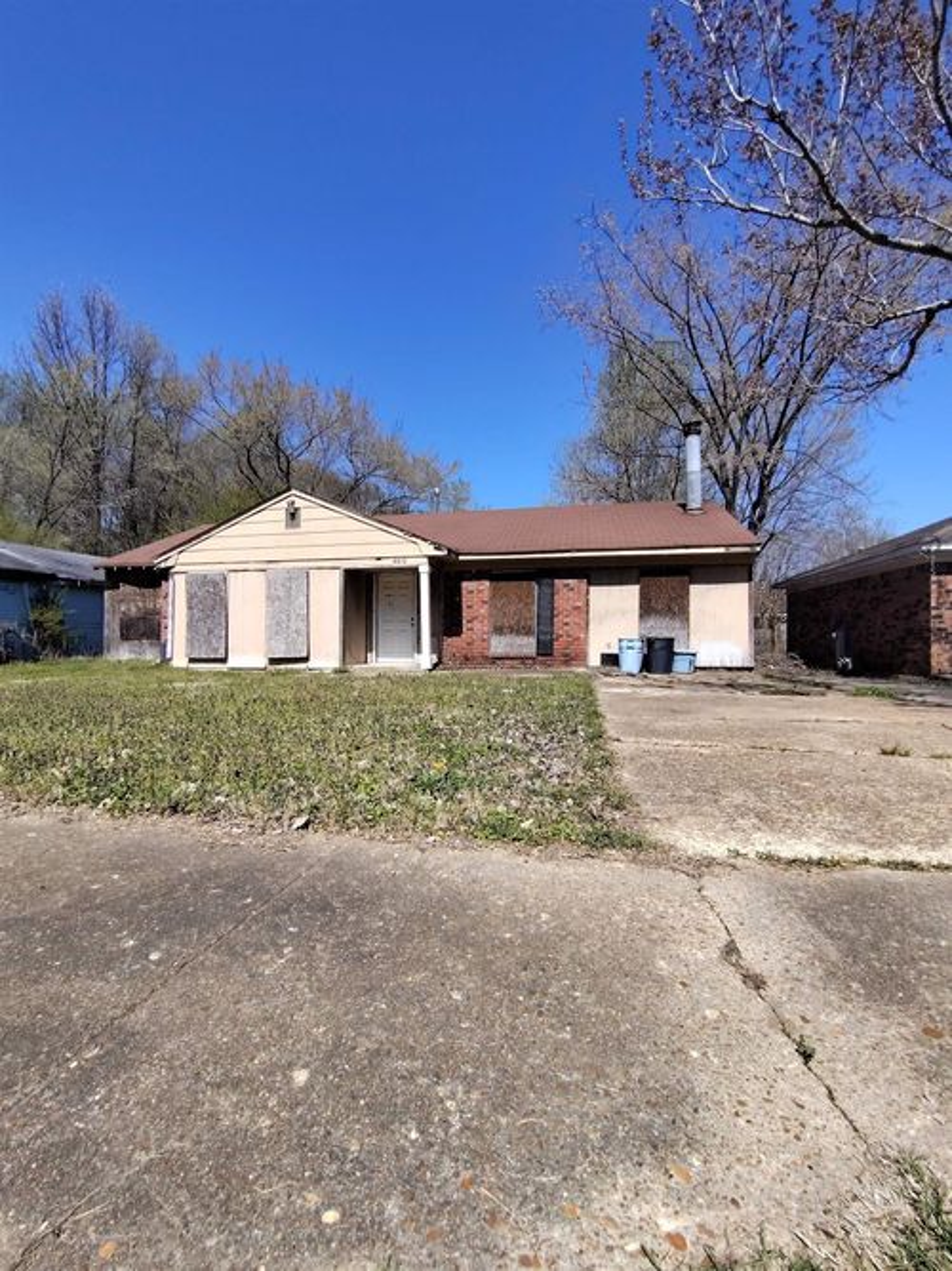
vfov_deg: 94.5
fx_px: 587
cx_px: 476
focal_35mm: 16
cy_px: 636
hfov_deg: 78.1
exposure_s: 1/1515
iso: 120
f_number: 2.2
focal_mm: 1.66
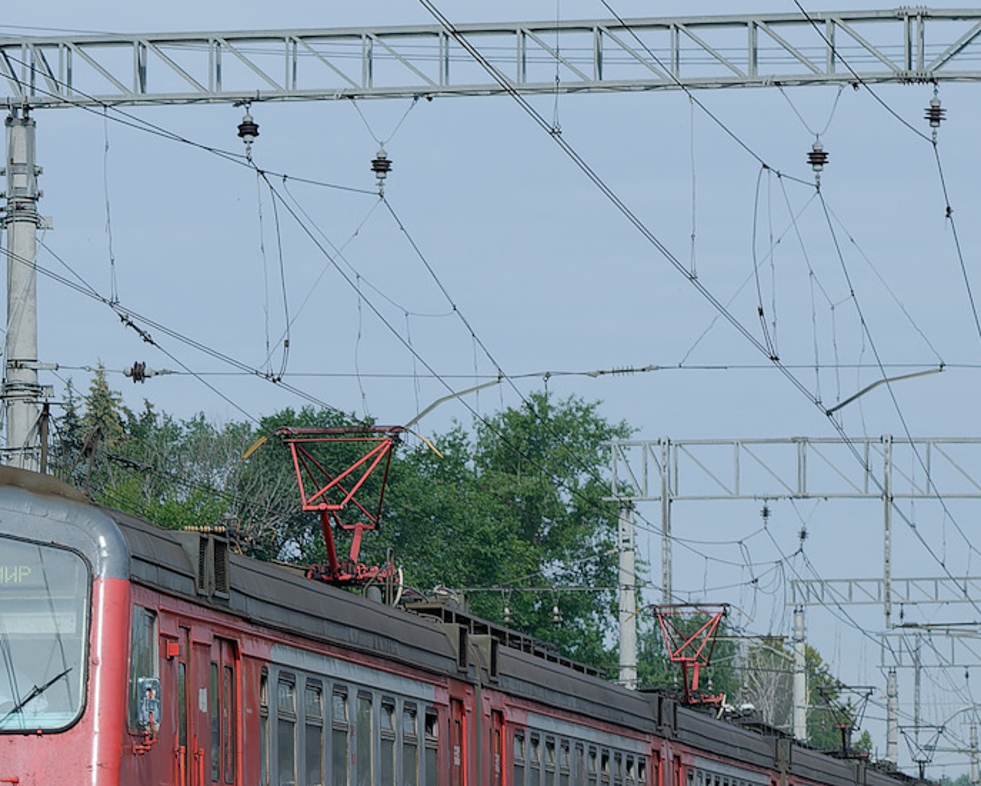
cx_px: 194
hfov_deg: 11.4
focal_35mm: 169
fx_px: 4909
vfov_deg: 9.1
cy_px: 629
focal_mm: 55
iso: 200
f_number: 8
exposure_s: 1/500
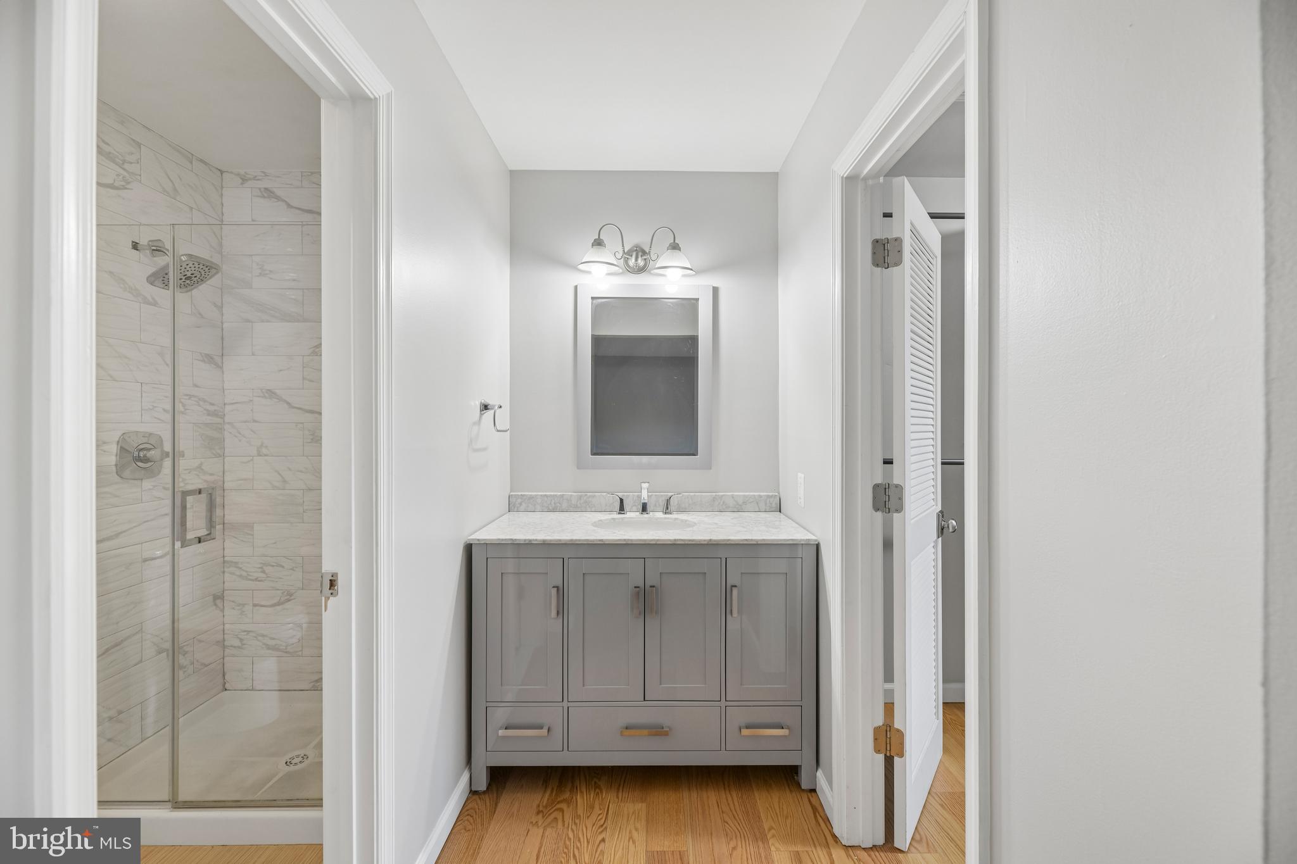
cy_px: 432
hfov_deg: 104.3
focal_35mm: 14
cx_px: 648
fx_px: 504
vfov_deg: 81.2
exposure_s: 1/15
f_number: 8
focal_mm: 14
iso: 320
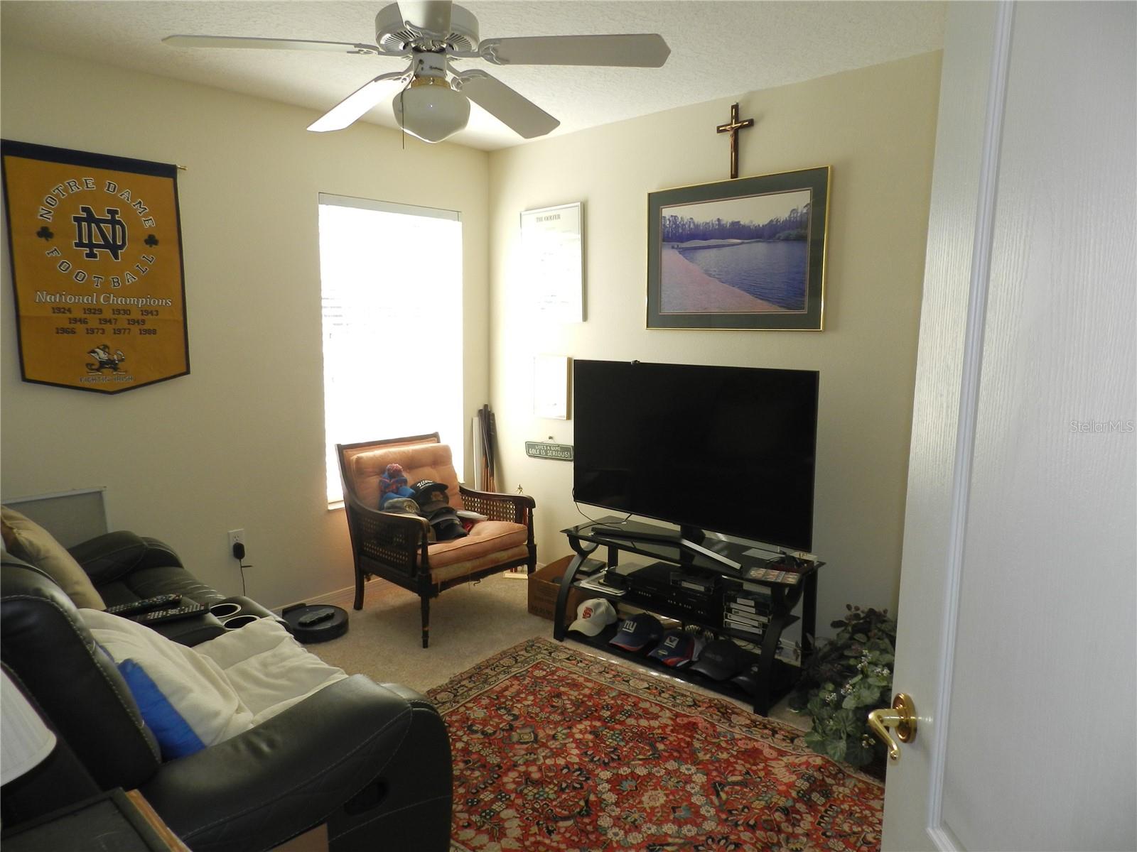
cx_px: 568
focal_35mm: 23
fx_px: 755
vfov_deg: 58.9
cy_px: 426
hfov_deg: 73.9
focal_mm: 4
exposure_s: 1/80
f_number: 3.4
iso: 160
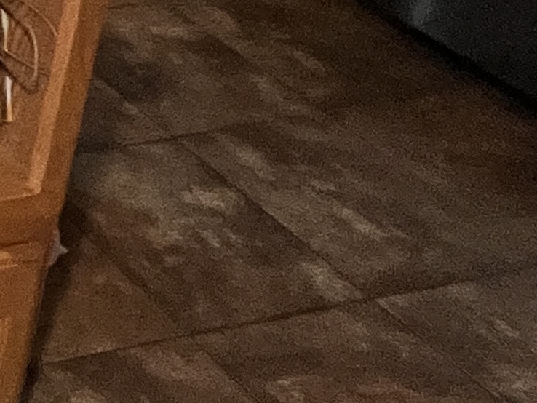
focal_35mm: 71
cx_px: -683
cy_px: -475
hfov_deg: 16.1
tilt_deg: -14.1
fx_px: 1102
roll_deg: -0.4
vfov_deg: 15.2
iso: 640
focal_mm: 1.57
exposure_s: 1/60
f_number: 1.8
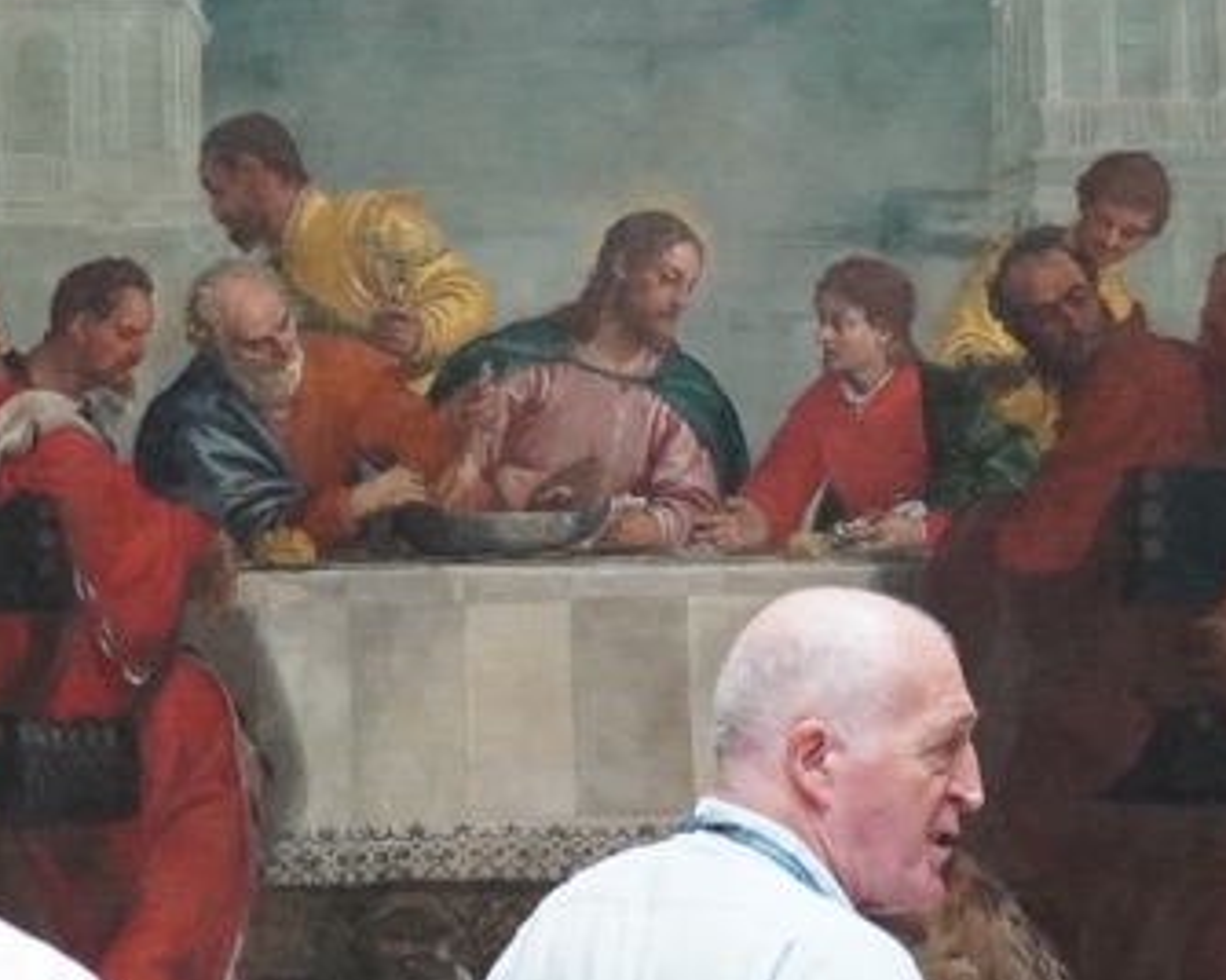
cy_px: -453
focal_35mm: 210
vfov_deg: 7.3
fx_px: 7620
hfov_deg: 9.2
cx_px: 425
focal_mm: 26
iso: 1600
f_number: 4
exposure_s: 1/160
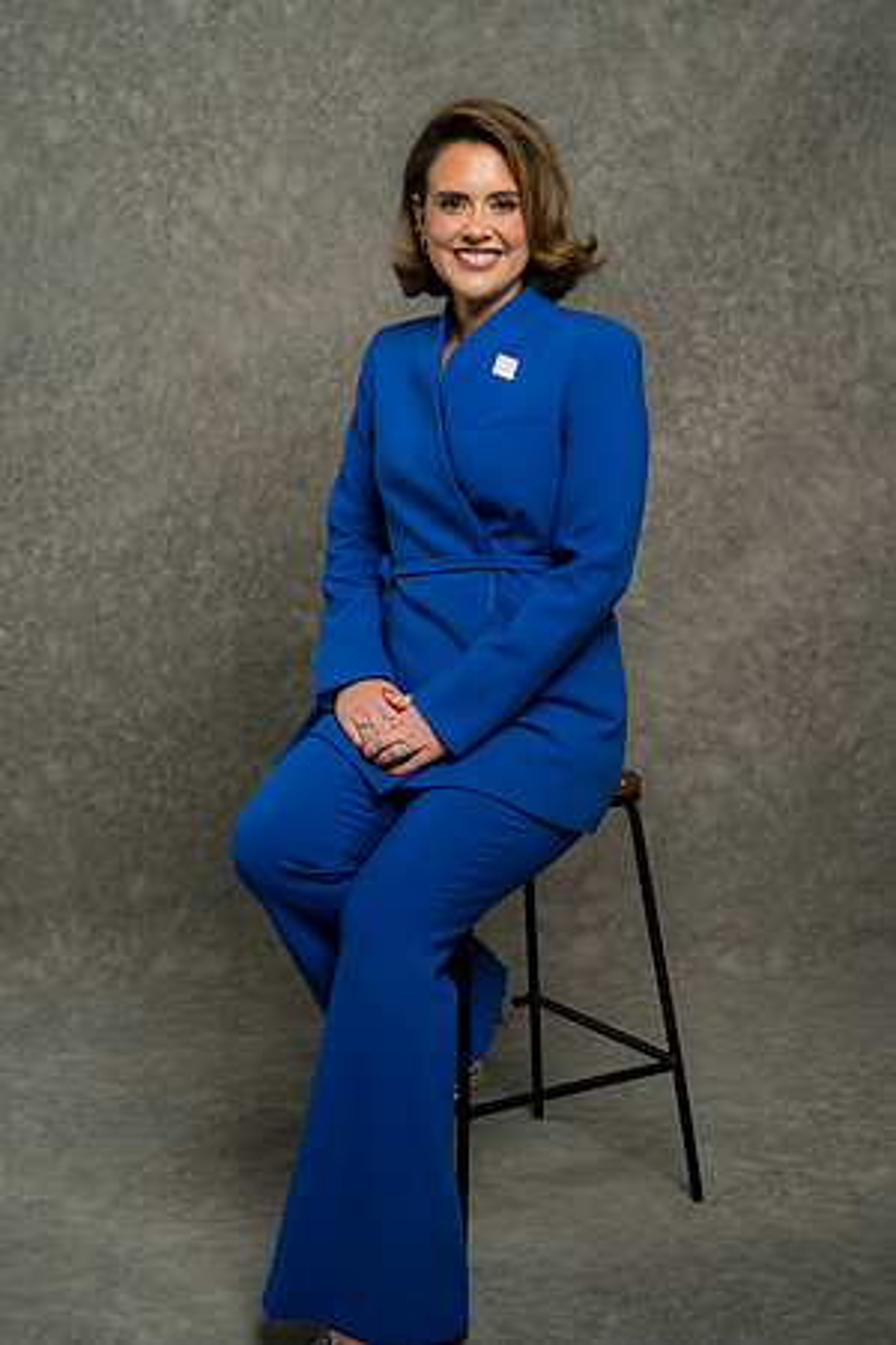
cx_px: 448
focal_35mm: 55
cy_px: 672
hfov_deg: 24.6
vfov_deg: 36.2
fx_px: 2053
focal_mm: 55
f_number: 4
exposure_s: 1/160
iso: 125
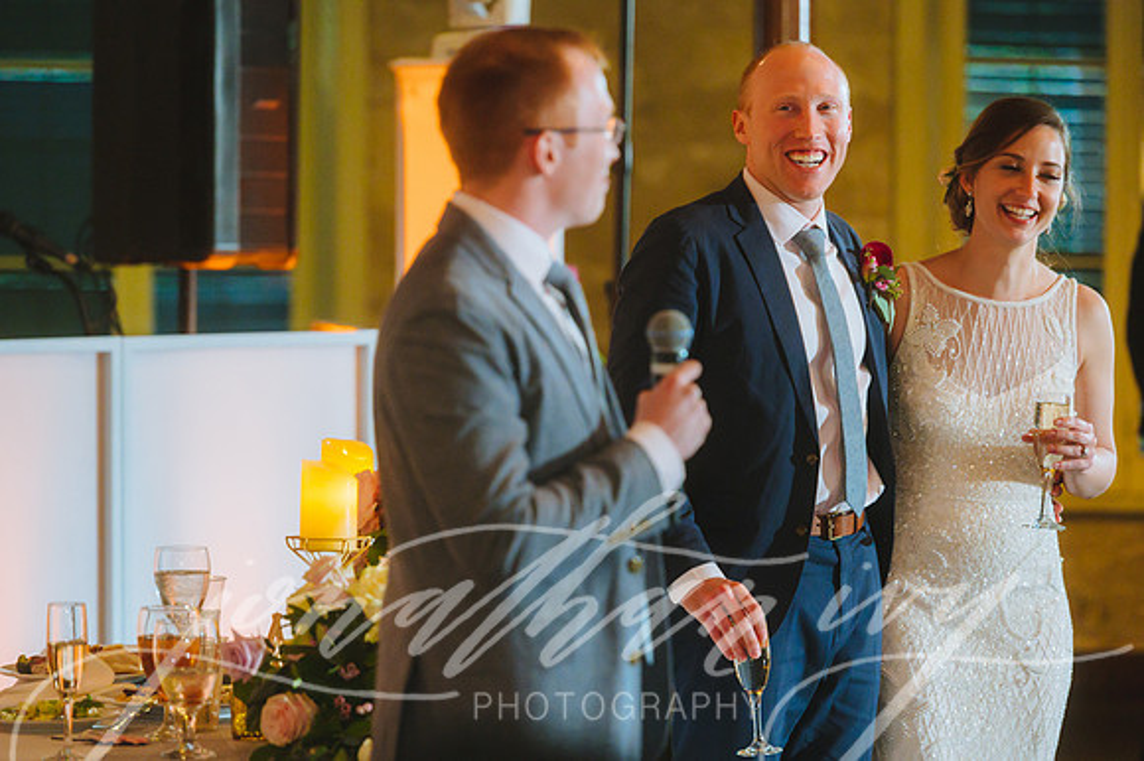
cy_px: 380
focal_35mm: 180
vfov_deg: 7.6
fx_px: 5717
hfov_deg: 11.4
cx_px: 572
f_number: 2.8
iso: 2500
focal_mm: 180
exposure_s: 1/125
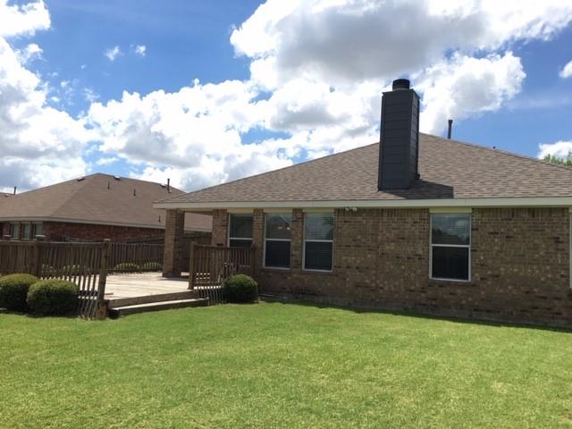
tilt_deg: +4.0
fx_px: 479
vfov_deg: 48.2
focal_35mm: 29
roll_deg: -3.0
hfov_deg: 61.7
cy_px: 214
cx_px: 286
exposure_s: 1/1326
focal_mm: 4.15
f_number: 2.2
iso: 25
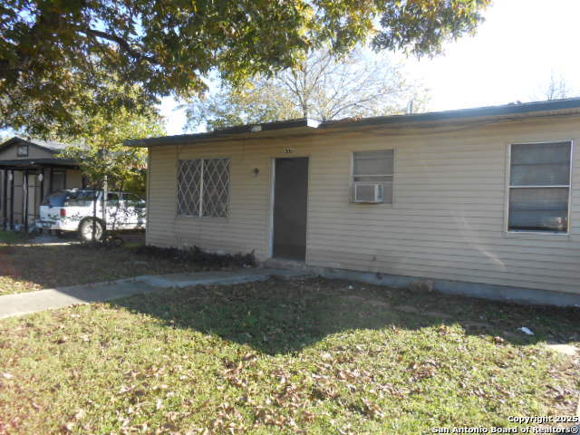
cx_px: 290
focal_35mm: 26
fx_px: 436
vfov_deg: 53.1
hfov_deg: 67.3
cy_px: 218
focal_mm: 4.6
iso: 80
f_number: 3.5
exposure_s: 1/160
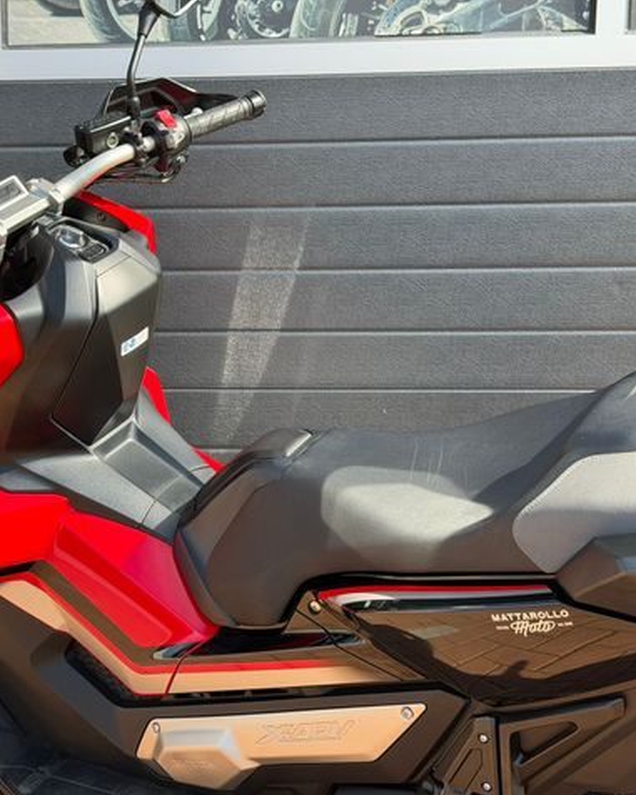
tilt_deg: -12.9
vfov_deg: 30.0
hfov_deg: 23.8
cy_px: 399
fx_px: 1482
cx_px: 107
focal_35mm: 63
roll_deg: +1.7
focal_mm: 6.76
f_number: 1.78
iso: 100
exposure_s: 1/987
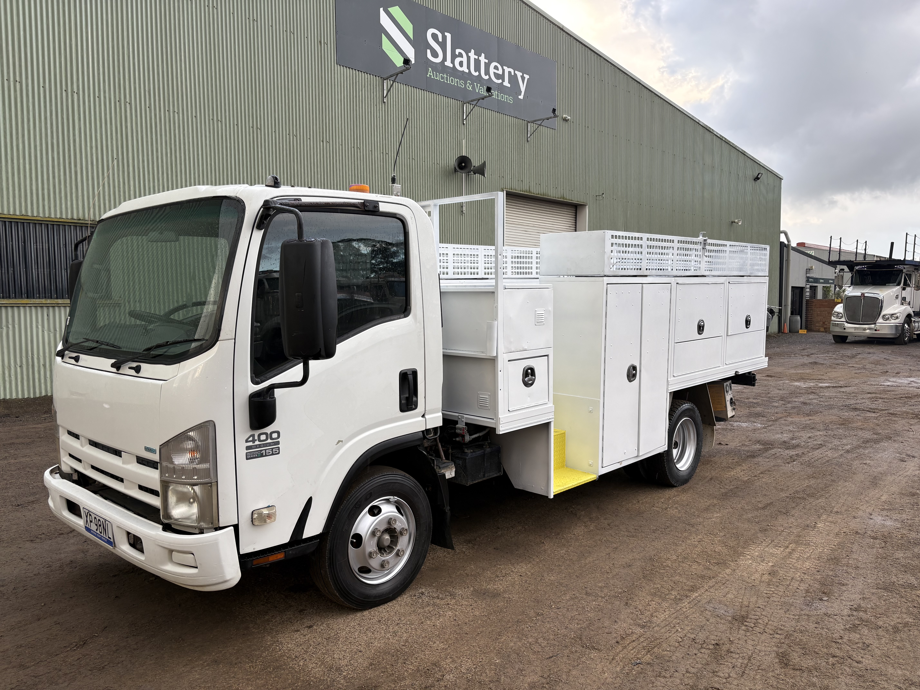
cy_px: 345
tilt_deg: -3.8
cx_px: 460
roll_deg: +1.2
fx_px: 691
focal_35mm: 26
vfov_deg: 53.1
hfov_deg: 67.3
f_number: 1.6
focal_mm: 5.96
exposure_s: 1/241
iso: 40
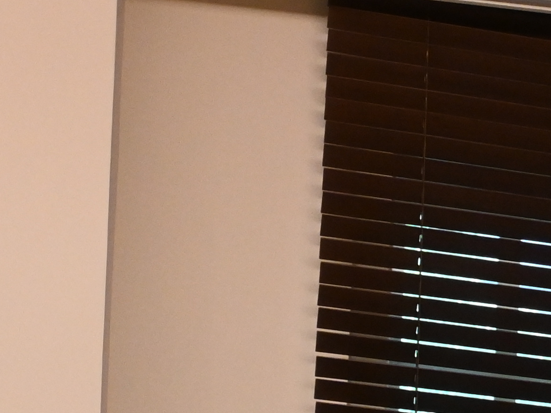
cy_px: 756
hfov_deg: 11.0
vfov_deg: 8.6
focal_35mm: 165
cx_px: 1082
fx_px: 2626
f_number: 5
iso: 1800
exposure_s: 1/60
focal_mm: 24
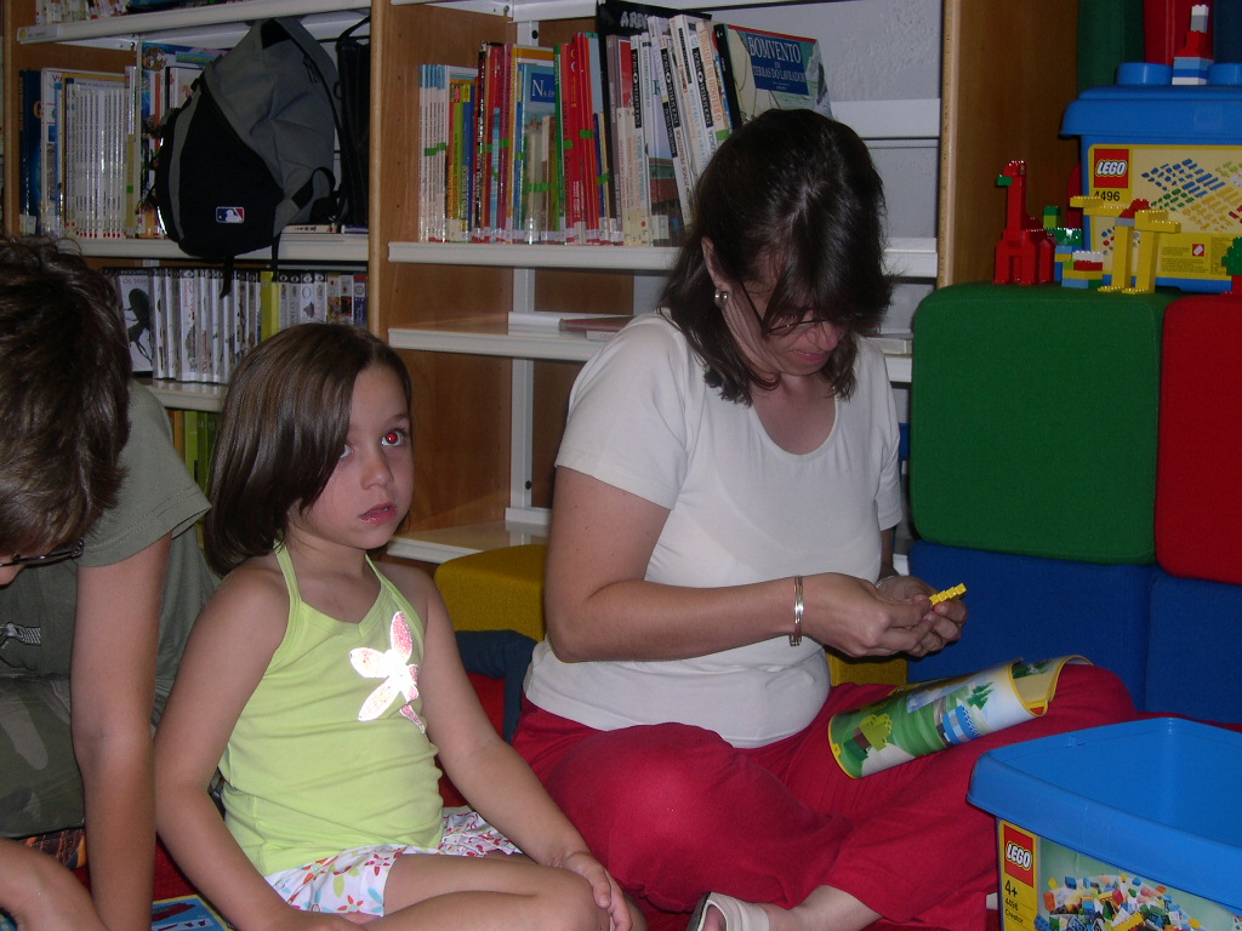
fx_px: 1866
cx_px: 621
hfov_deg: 36.8
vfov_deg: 28.0
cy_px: 466
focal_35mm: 52
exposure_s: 1/60
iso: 100
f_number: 3.2
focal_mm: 11.1
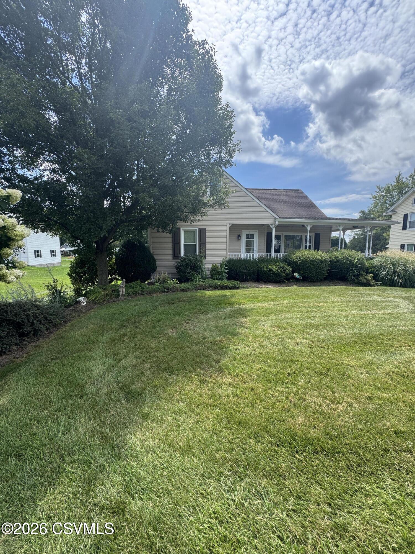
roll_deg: +2.1
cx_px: 208
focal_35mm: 14
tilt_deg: -8.0
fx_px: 224
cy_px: 277
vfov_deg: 102.1
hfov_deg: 85.7
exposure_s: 1/620
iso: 50
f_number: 2.2
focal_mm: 2.22
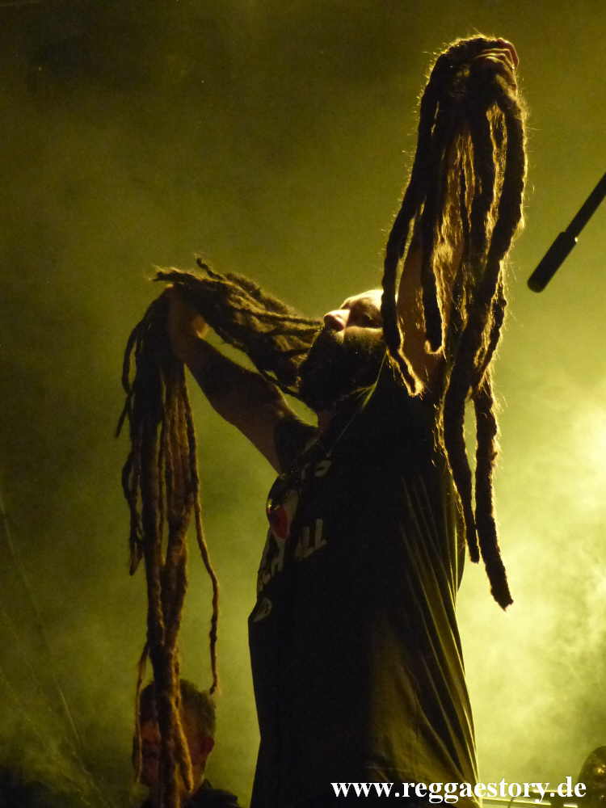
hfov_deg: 9.3
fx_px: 3735
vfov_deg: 12.3
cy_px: 404
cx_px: 303
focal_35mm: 160
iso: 1600
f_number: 2.8
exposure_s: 1/125
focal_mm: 28.7
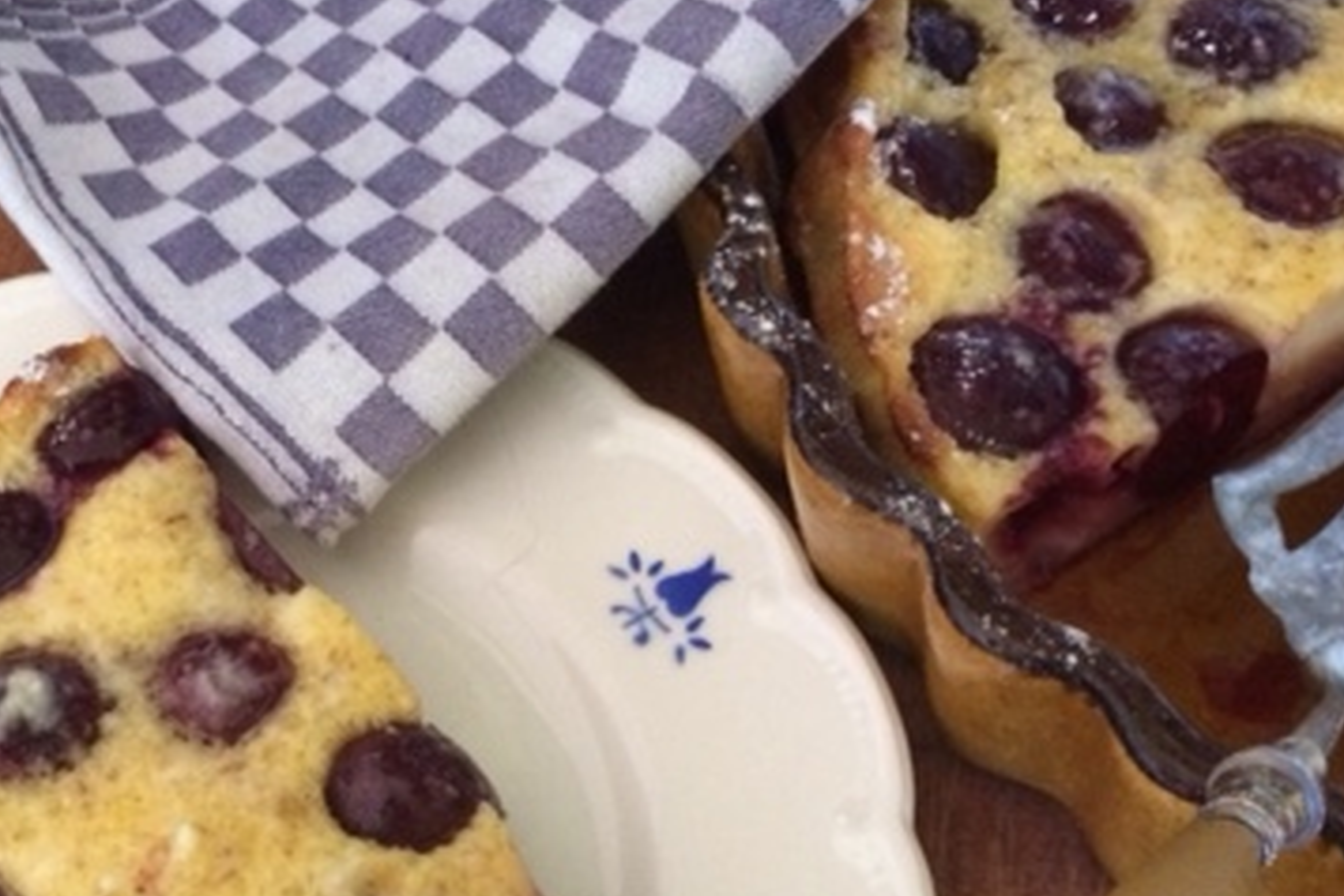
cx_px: 504
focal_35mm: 54
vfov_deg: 24.9
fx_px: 2016
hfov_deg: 36.7
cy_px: 621
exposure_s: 1/30
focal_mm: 4.15
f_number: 2.2
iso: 320
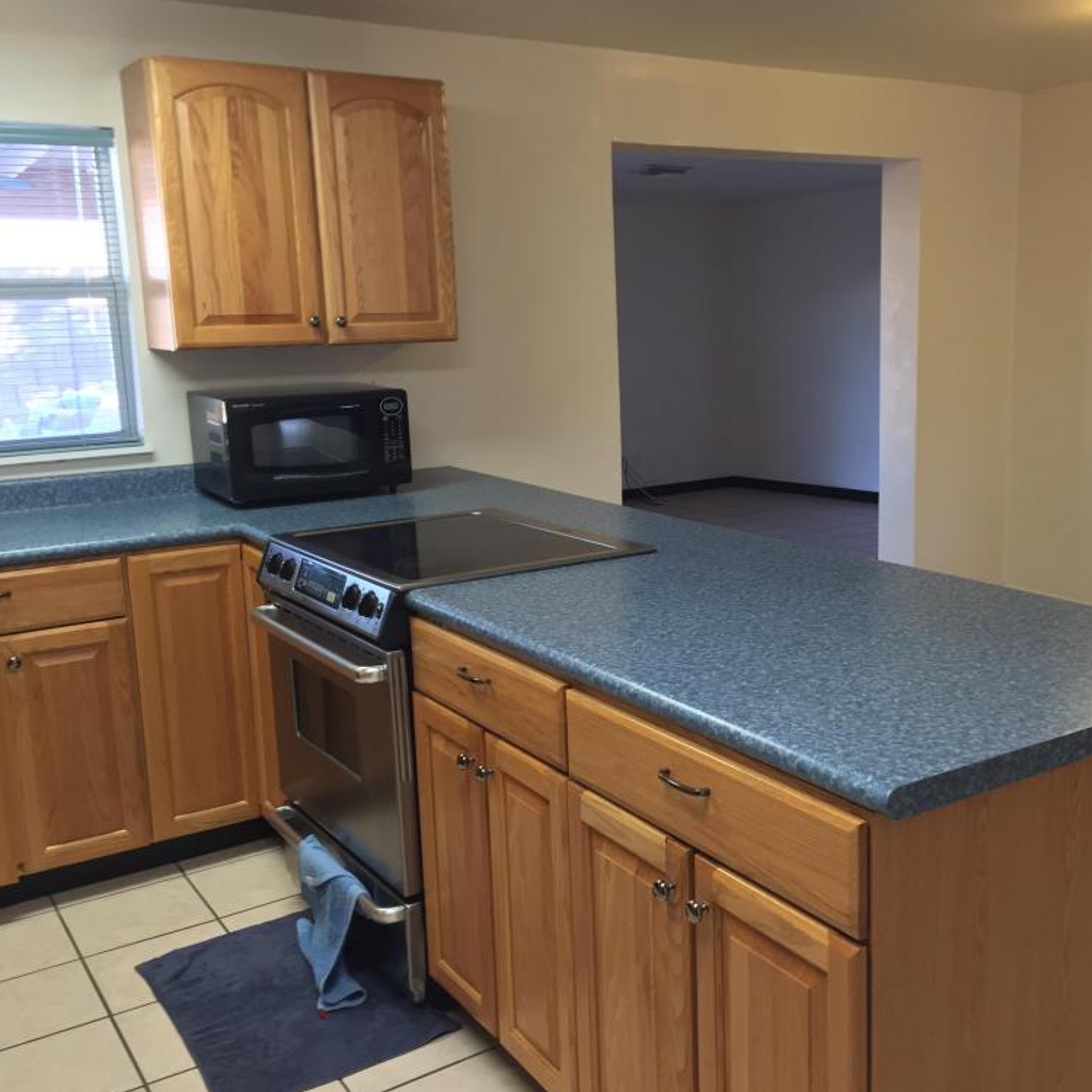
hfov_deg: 46.7
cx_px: 692
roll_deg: +1.0
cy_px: 542
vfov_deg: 47.2
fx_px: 1249
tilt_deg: -11.4
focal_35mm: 35
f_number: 2.2
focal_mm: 4.15
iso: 100
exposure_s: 1/30
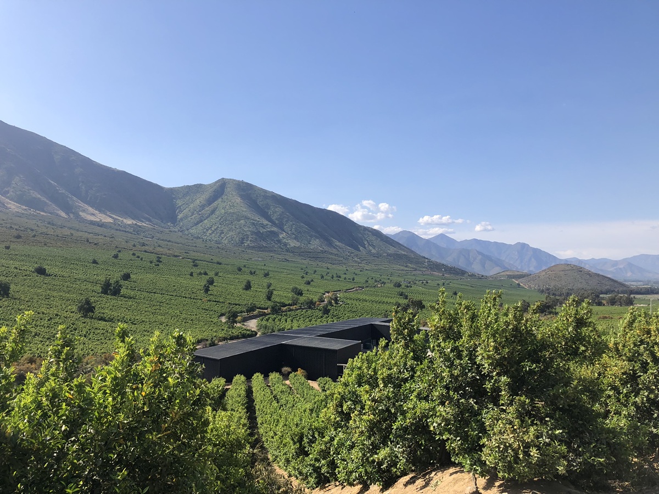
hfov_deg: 63.4
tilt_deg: +2.6
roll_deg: +0.3
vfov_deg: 49.7
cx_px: 330
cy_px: 247
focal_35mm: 28
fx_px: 533
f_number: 1.8
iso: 20
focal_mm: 3.99
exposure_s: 1/2208
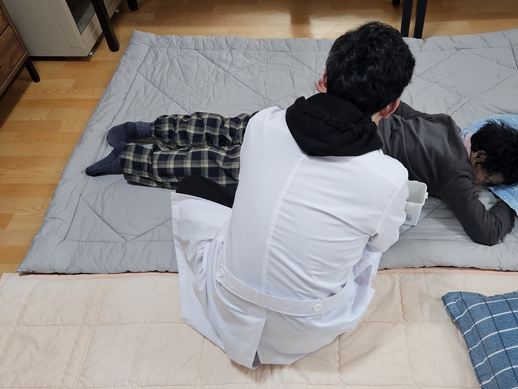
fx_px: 509
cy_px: 178
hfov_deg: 53.5
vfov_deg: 41.8
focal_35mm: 34
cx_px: 315
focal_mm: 5.4
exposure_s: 1/120
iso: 160
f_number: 1.8
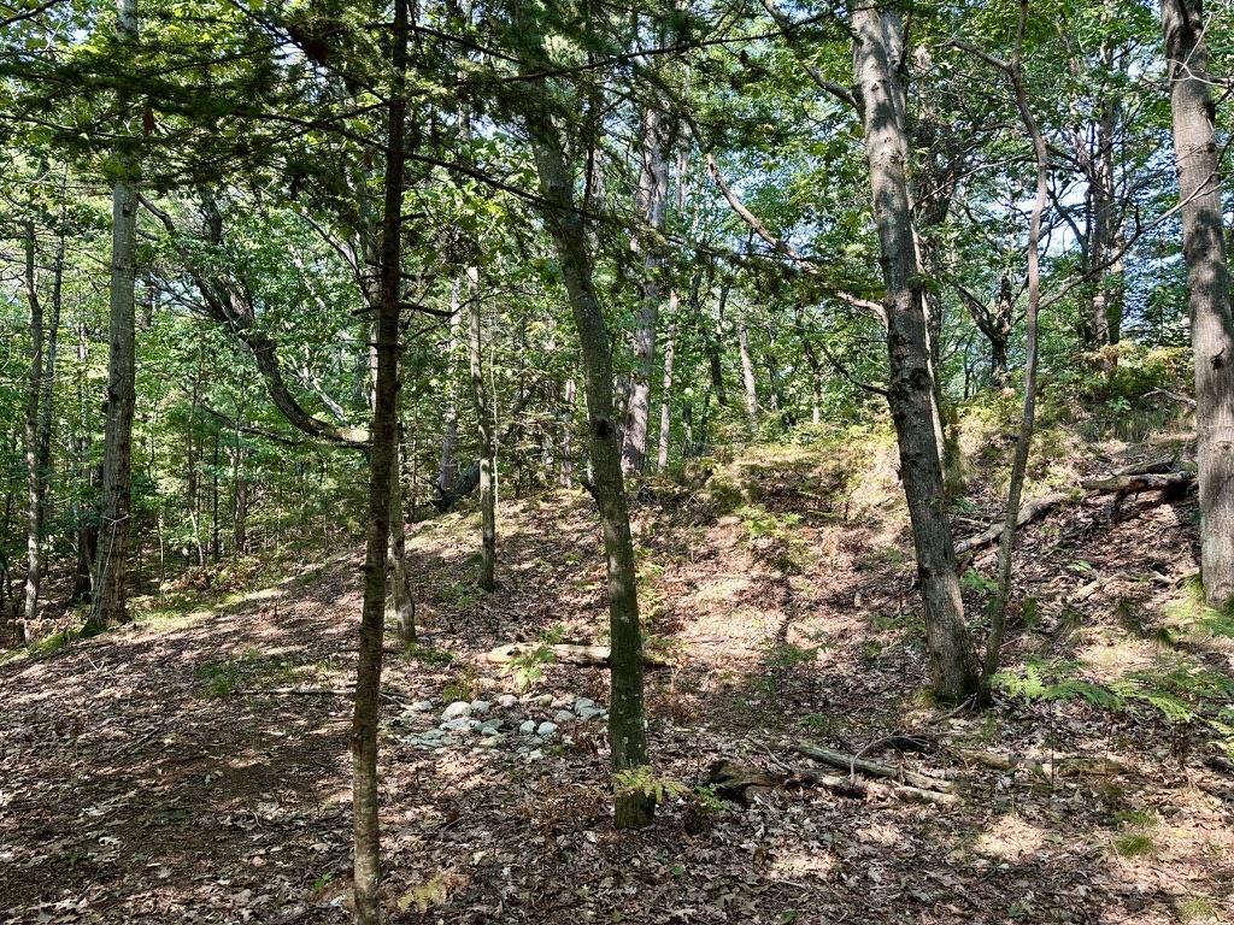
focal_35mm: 24
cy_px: 462
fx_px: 856
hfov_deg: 71.6
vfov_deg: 56.8
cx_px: 617
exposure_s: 1/211
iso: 64
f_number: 1.78
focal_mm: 6.86
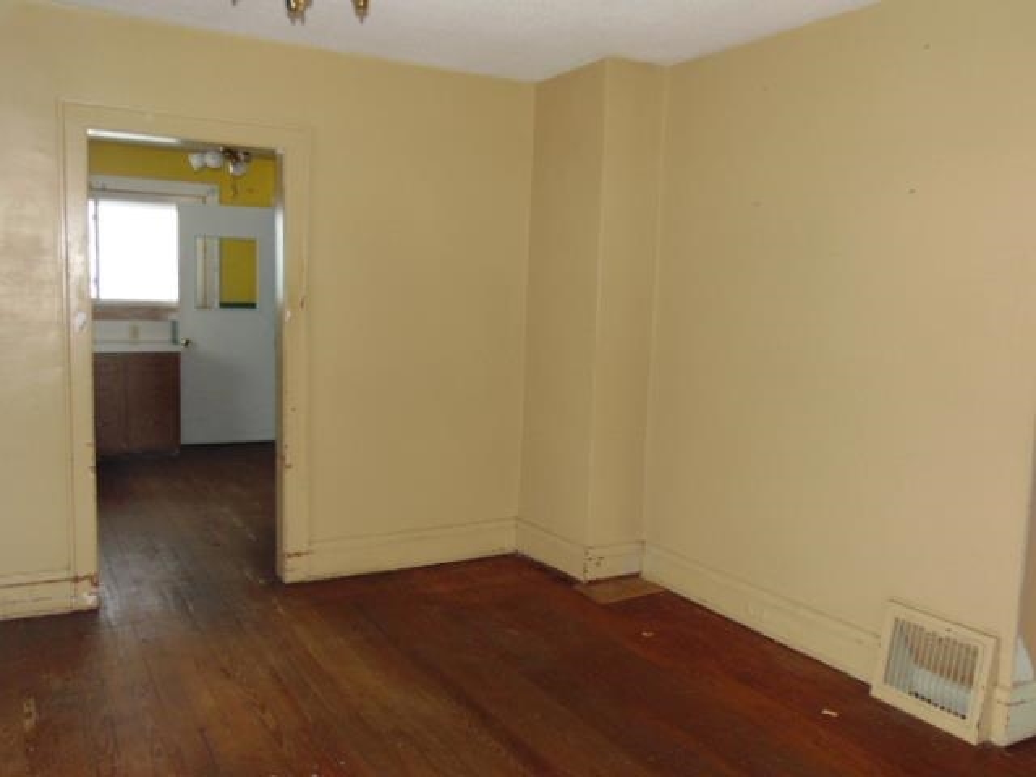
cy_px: 388
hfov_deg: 60.0
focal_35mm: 30
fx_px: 898
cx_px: 518
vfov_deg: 46.8
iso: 200
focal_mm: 5.4
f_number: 3.1
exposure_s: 1/40
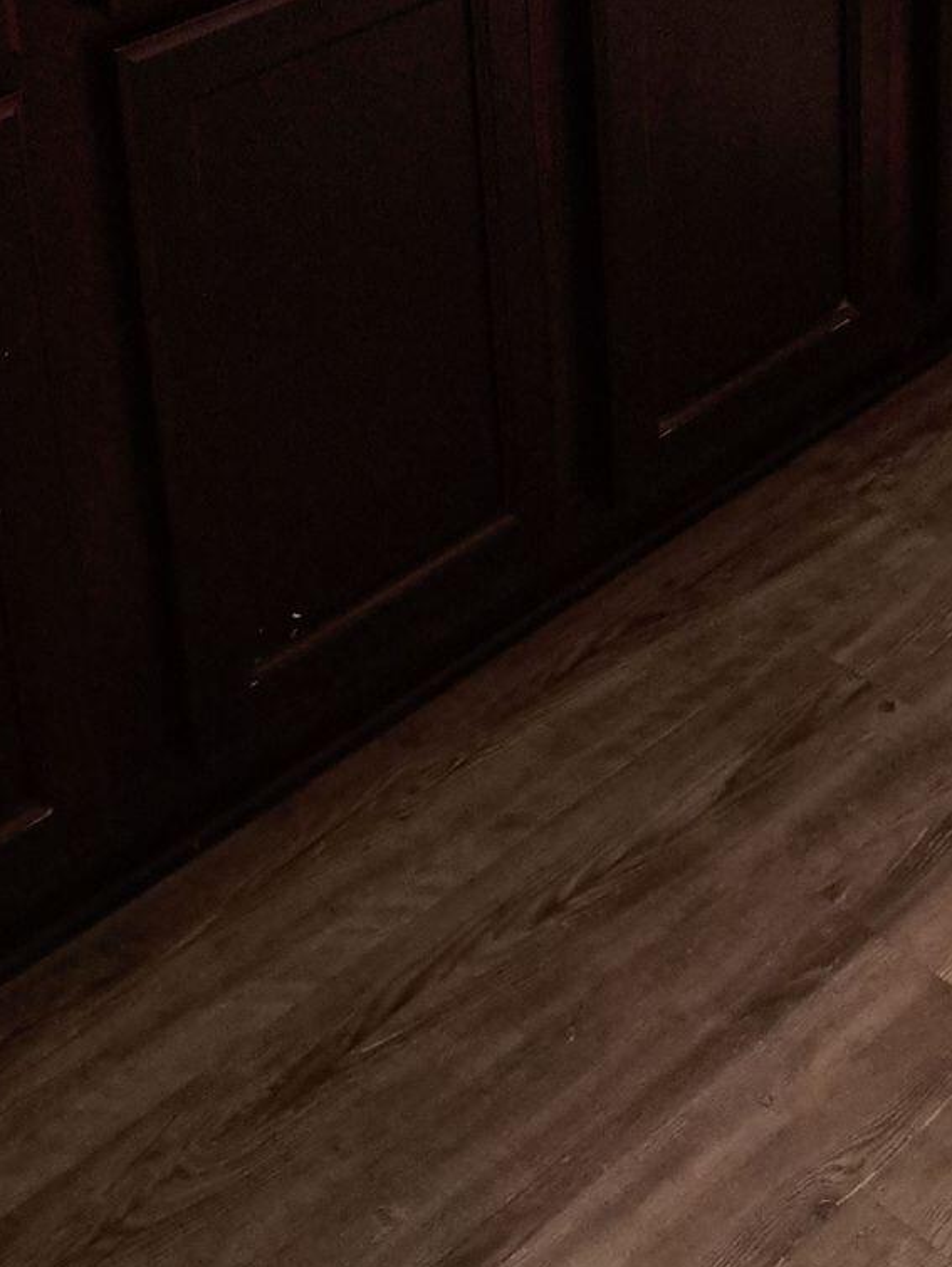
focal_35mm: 61
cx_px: 363
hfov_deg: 24.0
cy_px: -216
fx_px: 2235
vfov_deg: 28.1
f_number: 1.8
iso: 398
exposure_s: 1/60.2
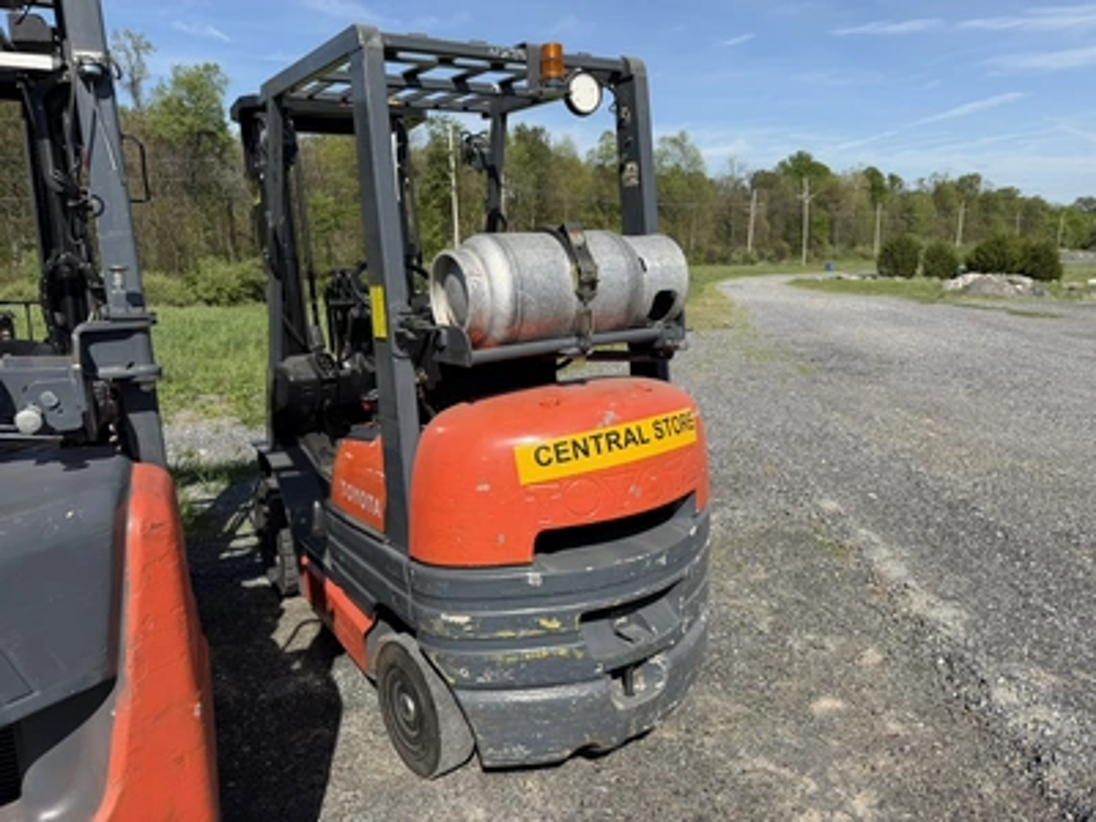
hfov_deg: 71.6
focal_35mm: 24
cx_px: 548
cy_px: 411
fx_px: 760
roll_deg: +0.2
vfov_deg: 56.8
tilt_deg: -12.0
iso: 80
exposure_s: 1/4673
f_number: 1.78
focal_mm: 6.76
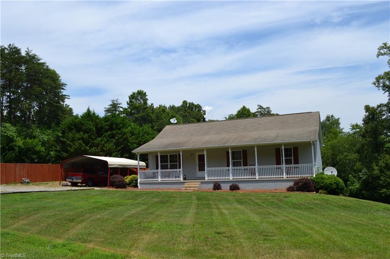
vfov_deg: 43.6
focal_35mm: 30
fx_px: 325
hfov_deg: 61.9
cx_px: 195
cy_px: 130
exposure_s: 1/250
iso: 100
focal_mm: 20
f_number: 8
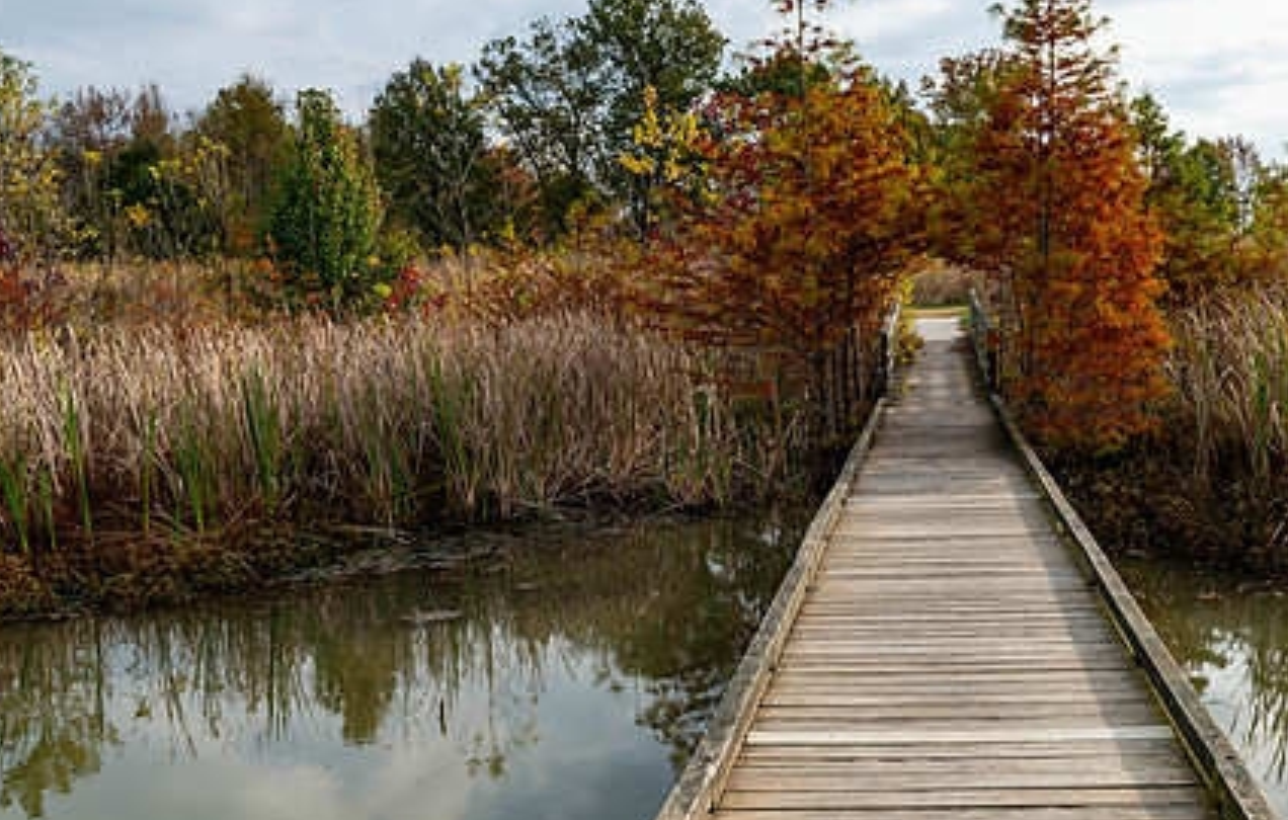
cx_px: 860
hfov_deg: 50.4
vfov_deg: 34.0
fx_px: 1341
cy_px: 451
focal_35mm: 38
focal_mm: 27
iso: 400
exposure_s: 1/500
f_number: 10
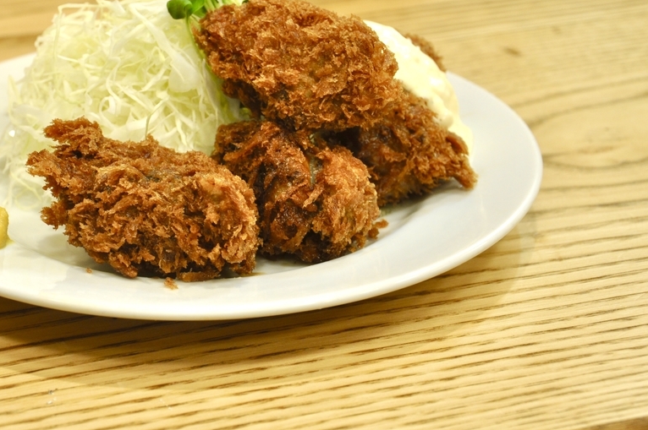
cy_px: 165
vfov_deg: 14.5
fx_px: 1690
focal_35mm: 94
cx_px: 199
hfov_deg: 21.6
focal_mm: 40
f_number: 5
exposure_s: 1/25
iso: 400
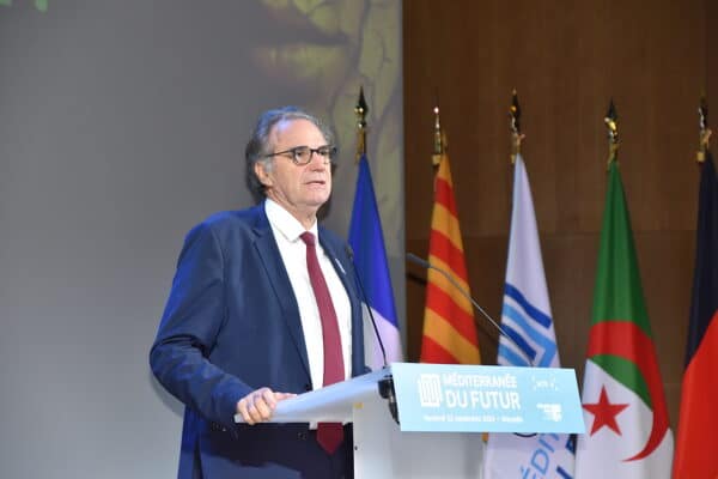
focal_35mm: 135
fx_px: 2692
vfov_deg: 10.2
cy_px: 240
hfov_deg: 15.2
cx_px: 359
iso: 800
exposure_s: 1/125
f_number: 5.3
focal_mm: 90
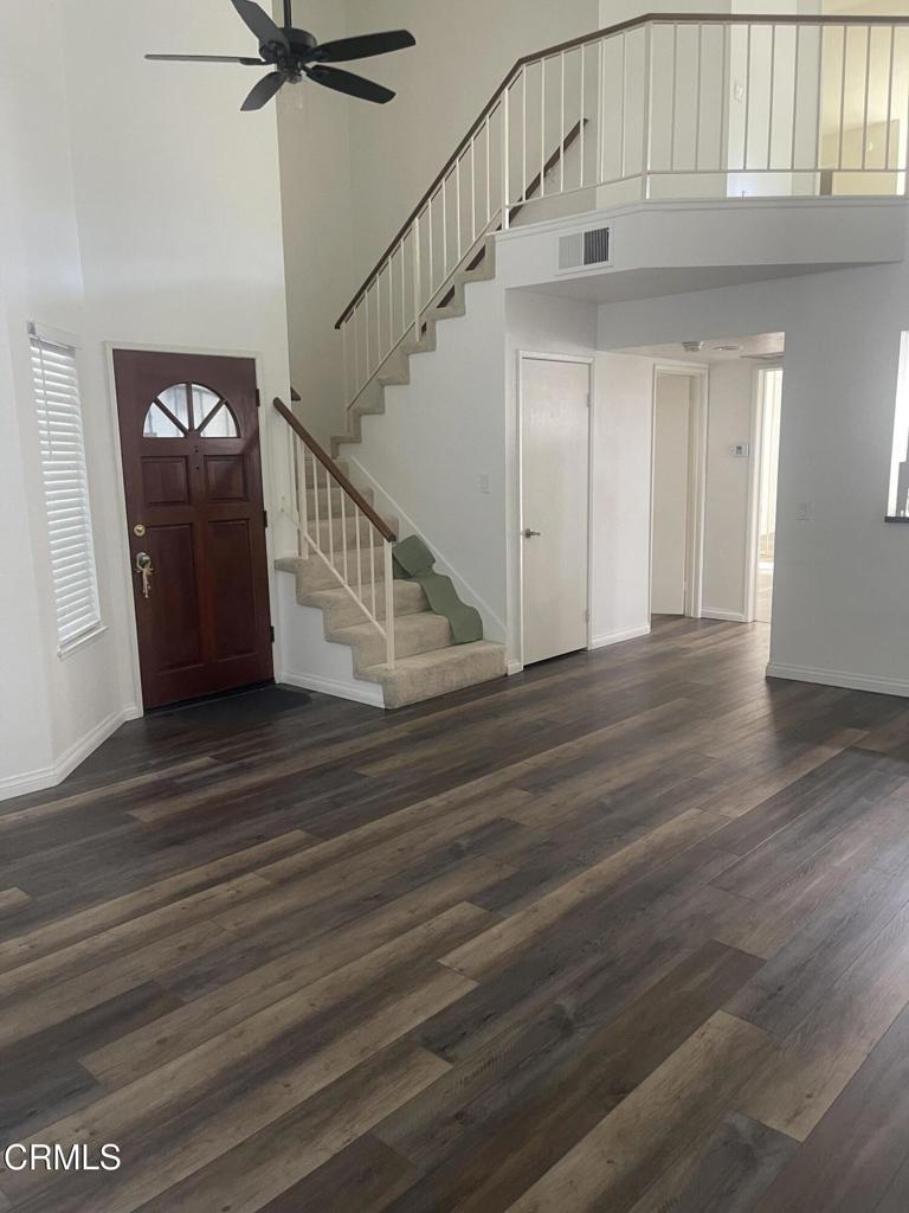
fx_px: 875
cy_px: 606
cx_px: 454
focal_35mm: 25
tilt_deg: -8.0
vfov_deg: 69.4
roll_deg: +1.8
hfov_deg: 54.9
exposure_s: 1/60
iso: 250
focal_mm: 5.1
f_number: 1.6
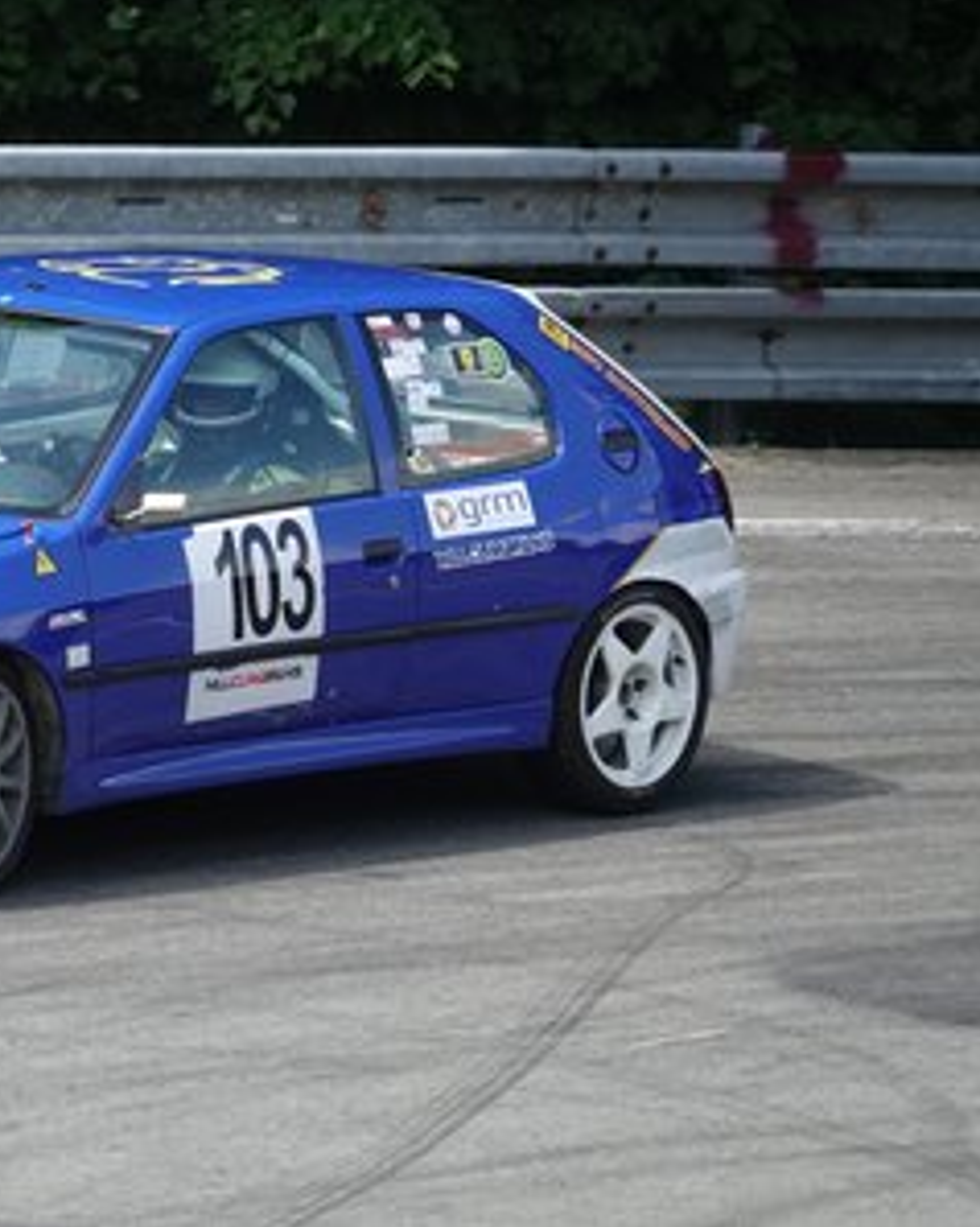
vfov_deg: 4.3
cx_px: 70
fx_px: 16477
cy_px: 614
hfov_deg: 3.4
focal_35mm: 454
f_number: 4
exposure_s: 1/800
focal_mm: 117.29
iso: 320
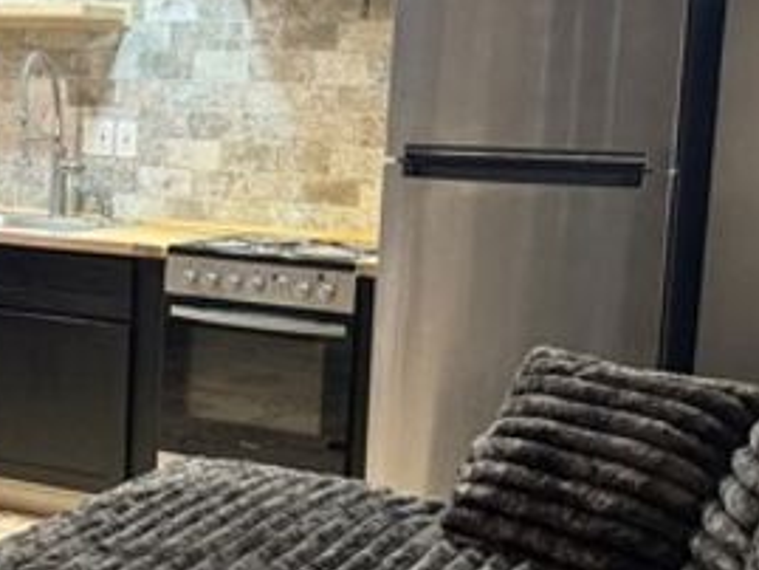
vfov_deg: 27.5
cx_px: 73
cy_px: 301
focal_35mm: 53
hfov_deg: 34.1
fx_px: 1163
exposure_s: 1/60
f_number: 1.78
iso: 320
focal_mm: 6.76
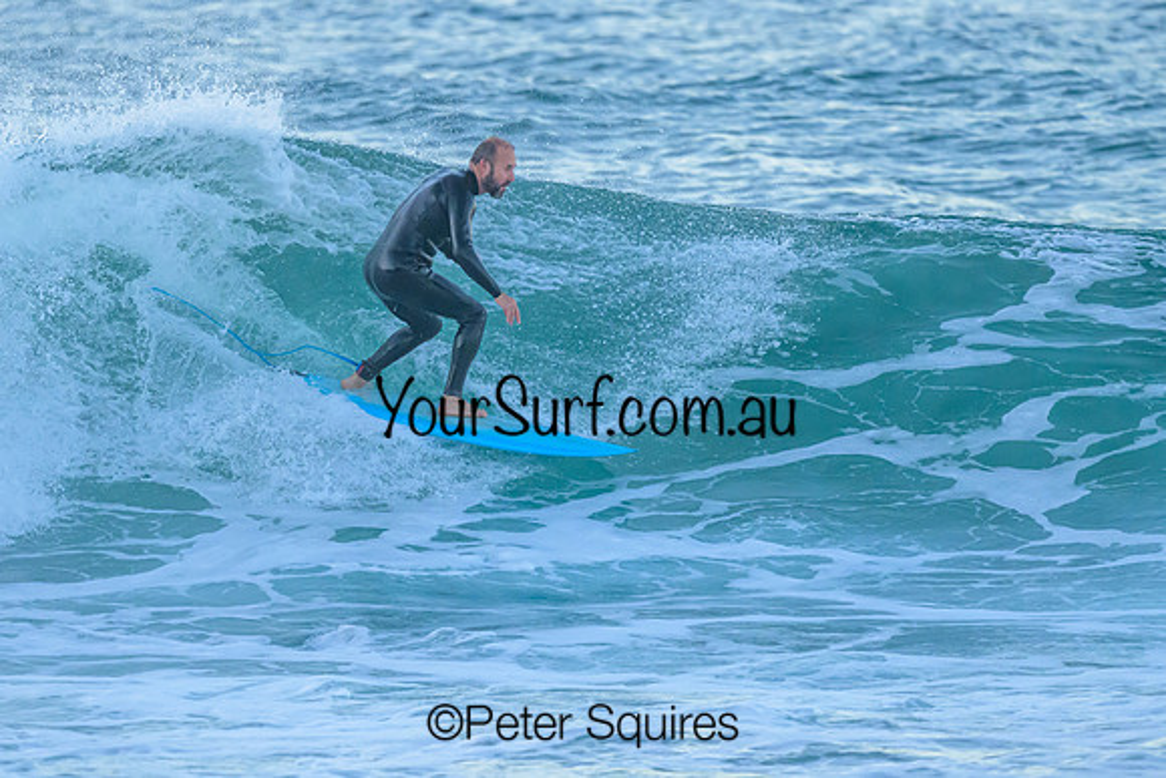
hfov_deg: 2.0
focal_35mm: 1008
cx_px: 473
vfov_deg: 1.4
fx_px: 32660
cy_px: 289
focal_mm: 800
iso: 3600
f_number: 6.3
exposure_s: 1/1250
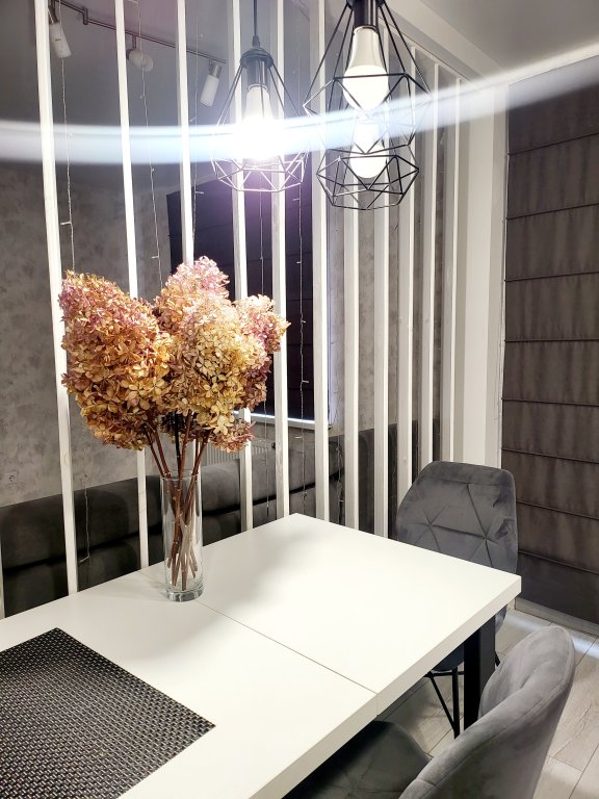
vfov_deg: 71.6
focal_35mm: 24
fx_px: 554
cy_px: 400
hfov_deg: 56.8
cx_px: 300
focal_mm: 5
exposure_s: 1/100
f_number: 1.8
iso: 125
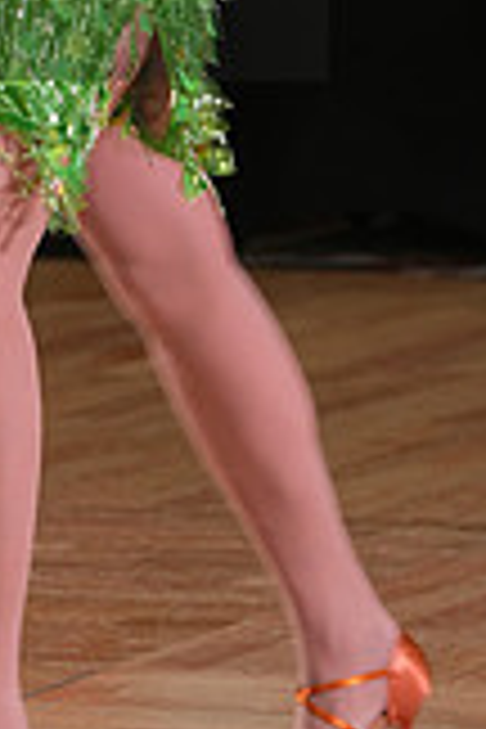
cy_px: -68
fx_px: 10225
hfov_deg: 2.7
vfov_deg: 4.1
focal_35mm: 505
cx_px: -290
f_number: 4
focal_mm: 141
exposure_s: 1/60
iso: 640
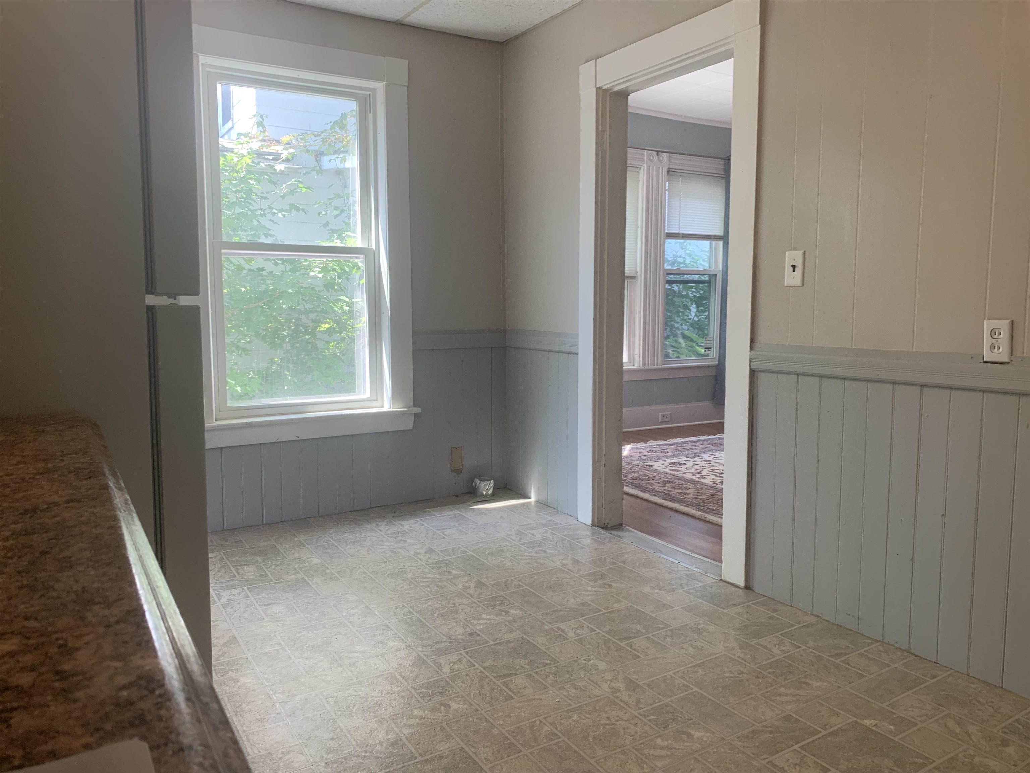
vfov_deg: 53.1
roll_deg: +0.5
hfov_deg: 67.3
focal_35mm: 26
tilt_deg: -7.1
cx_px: 515
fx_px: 774
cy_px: 386
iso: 64
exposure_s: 1/60
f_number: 1.8
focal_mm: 4.25
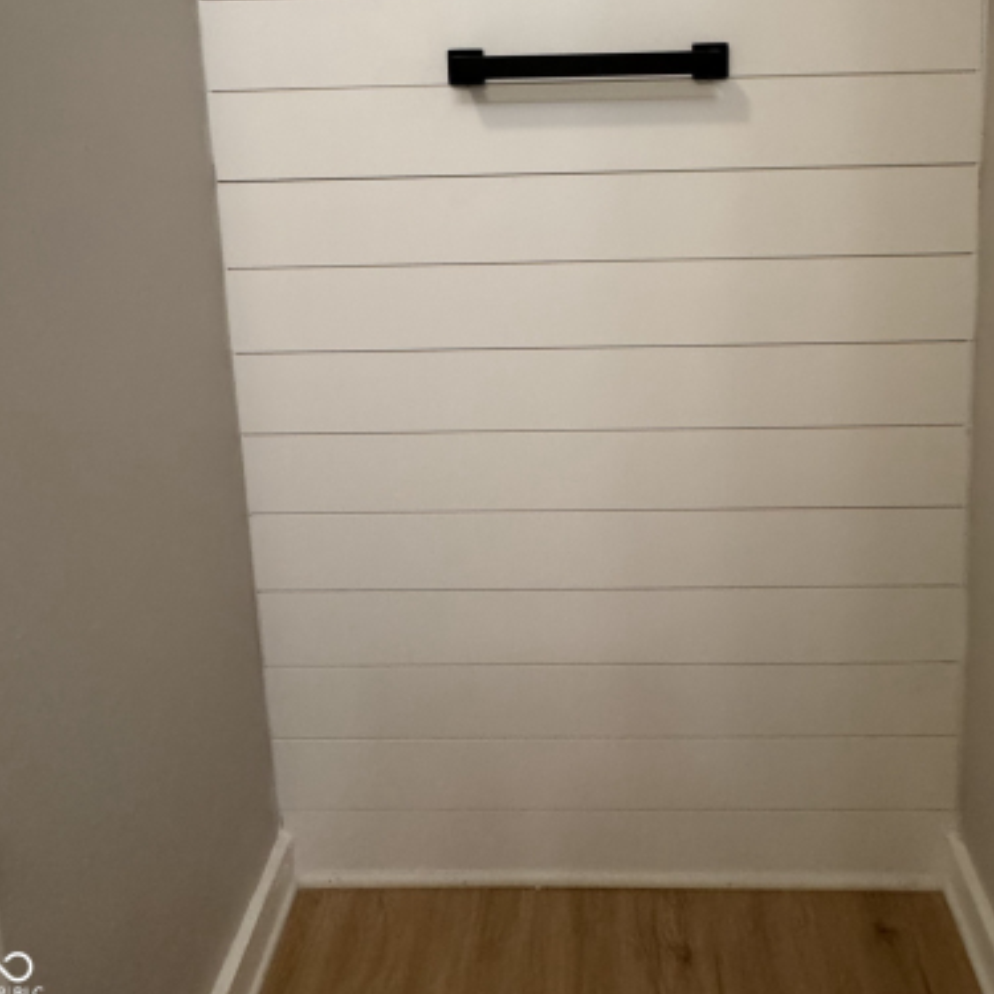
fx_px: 715
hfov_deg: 69.0
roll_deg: +2.9
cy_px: 137
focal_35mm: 22
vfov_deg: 61.0
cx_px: 594
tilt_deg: -6.7
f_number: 2.2
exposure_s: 1/120
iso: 250
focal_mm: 2.22
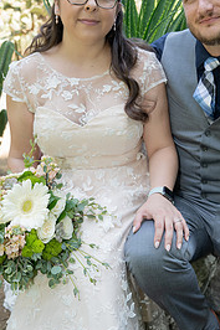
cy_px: 138
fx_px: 404
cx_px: 129
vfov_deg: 44.4
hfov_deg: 30.4
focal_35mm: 44
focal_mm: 26
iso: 250
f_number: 3.5
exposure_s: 1/250
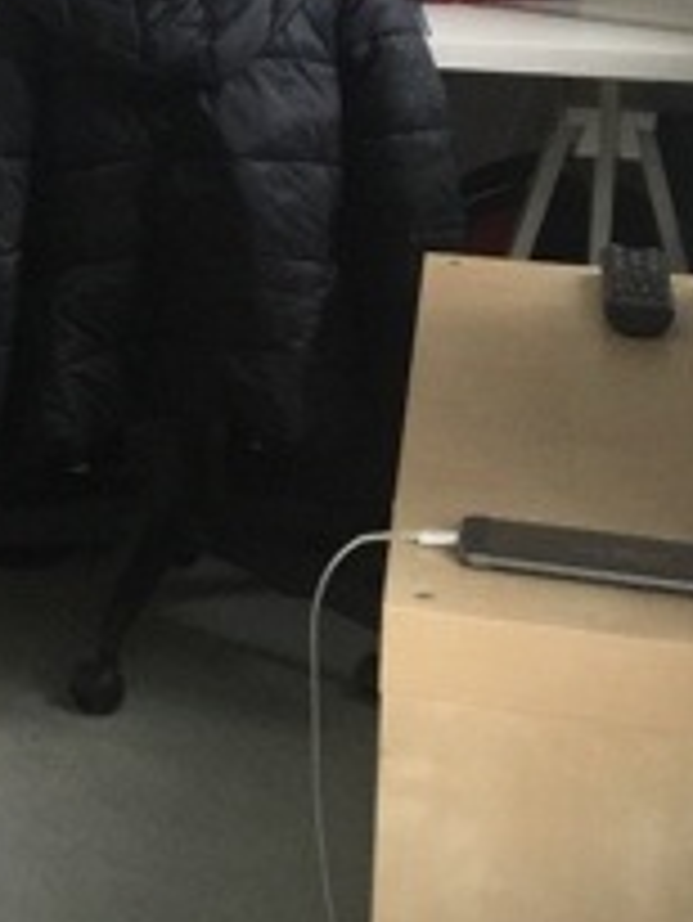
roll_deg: +0.2
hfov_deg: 11.4
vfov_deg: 16.9
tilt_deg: -8.2
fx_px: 3013
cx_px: -855
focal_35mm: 113
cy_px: -63
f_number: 2.2
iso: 50
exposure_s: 1/17
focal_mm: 4.15
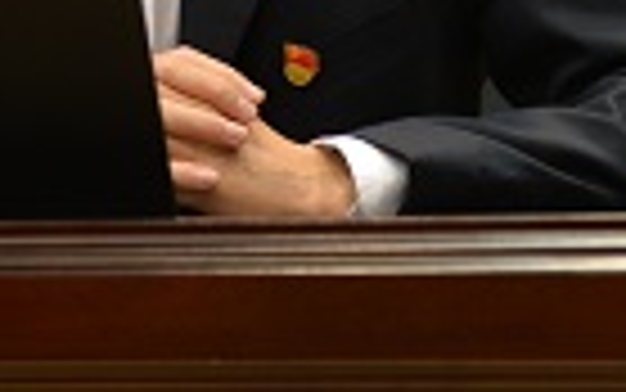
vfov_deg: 4.2
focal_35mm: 307
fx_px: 5240
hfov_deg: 6.8
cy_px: -392
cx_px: 90
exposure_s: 1/80
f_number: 5
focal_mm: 70
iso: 1000
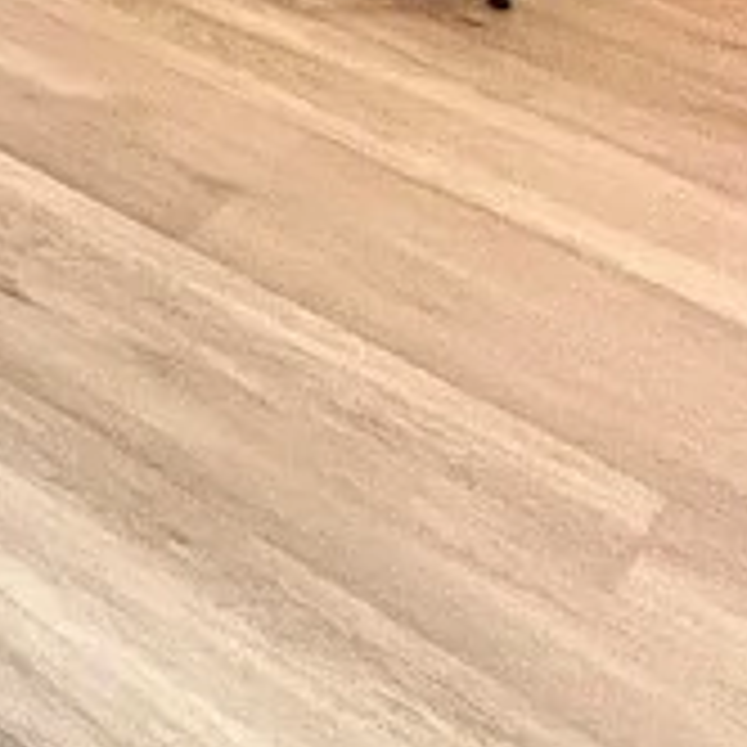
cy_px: -855
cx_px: -1084
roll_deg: -3.6
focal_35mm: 71
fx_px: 1733
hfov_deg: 14.5
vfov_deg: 16.5
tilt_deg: -6.4
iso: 100
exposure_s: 1/120
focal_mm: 1.57
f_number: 1.8
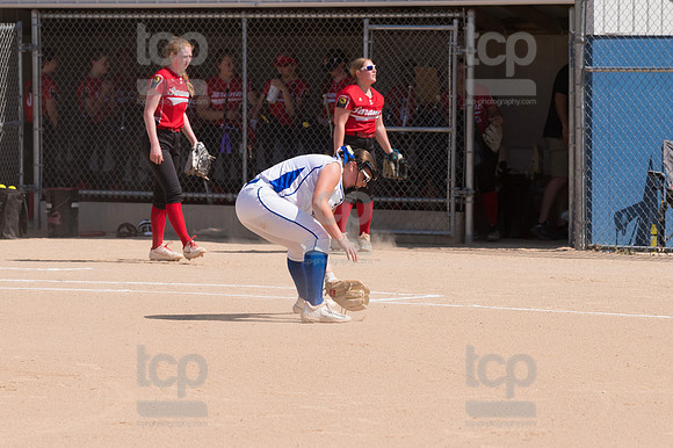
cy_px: 224
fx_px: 4204
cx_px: 336
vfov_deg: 6.1
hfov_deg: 9.2
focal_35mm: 225
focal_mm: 150
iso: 250
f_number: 5.6
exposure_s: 1/1600
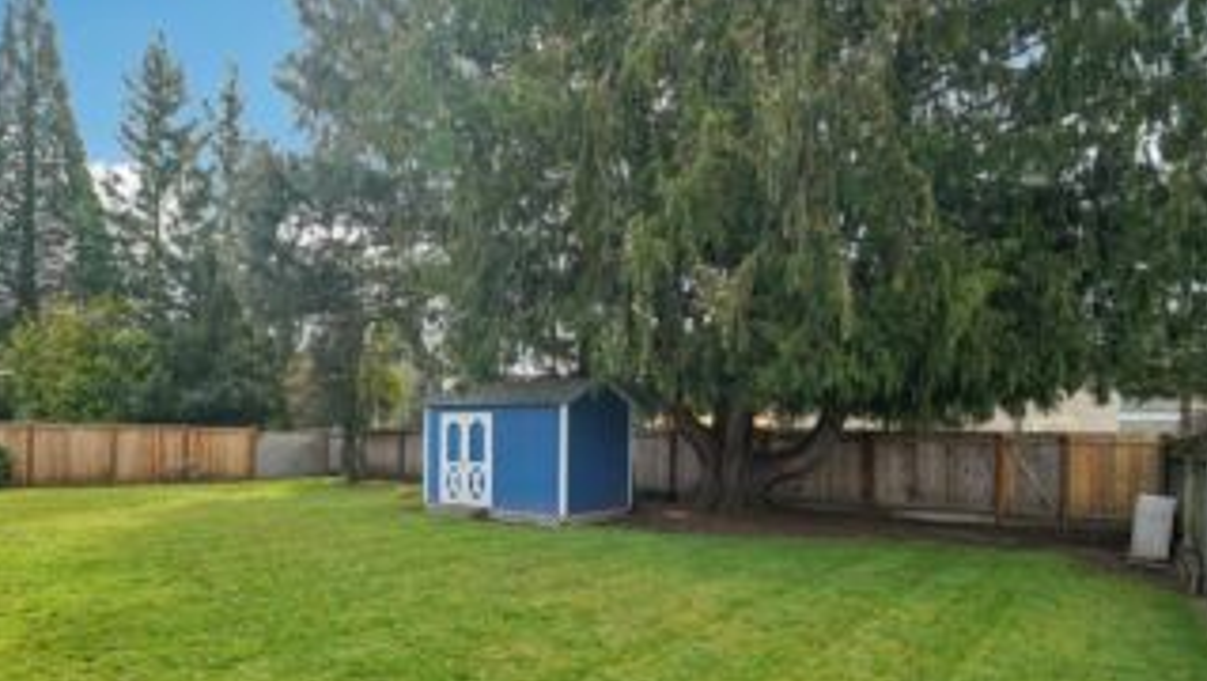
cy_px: 433
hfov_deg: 82.7
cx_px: 481
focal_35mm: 21
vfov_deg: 53.0
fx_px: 673
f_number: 8
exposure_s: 1/320
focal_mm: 16
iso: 1600
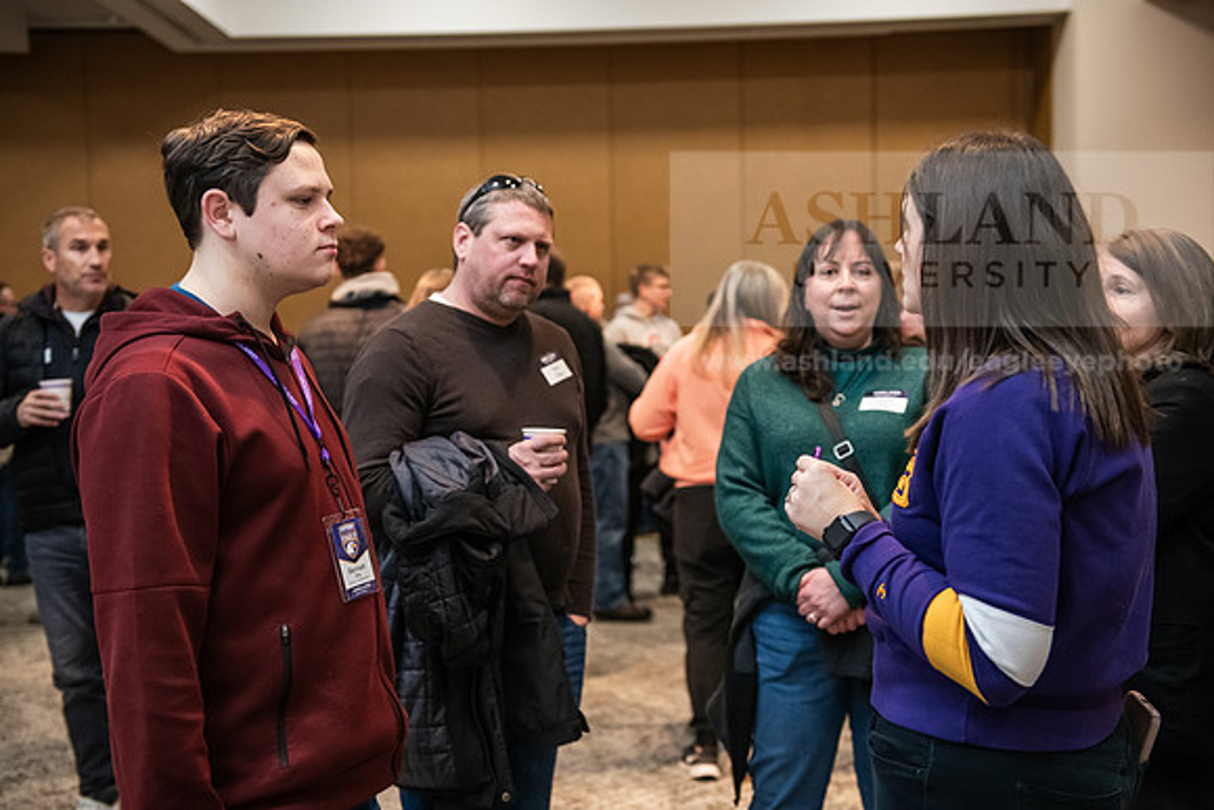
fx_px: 1619
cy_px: 405
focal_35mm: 48
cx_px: 607
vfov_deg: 28.1
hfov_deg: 41.1
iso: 2500
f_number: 3.2
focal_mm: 48
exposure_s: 1/200
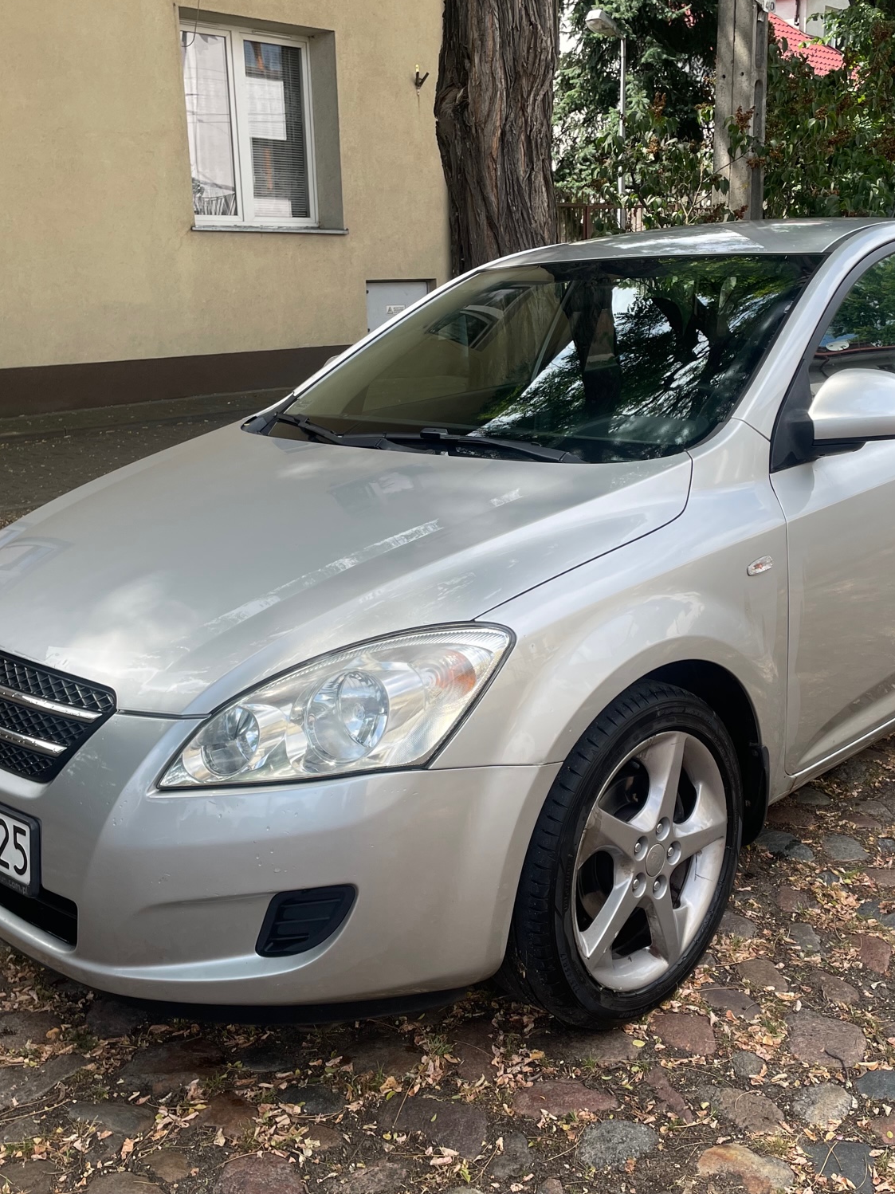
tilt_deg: -13.5
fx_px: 1207
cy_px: 592
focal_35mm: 35
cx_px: 509
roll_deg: +1.2
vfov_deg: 52.6
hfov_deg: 40.6
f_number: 1.6
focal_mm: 4.2
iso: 32
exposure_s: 1/1135
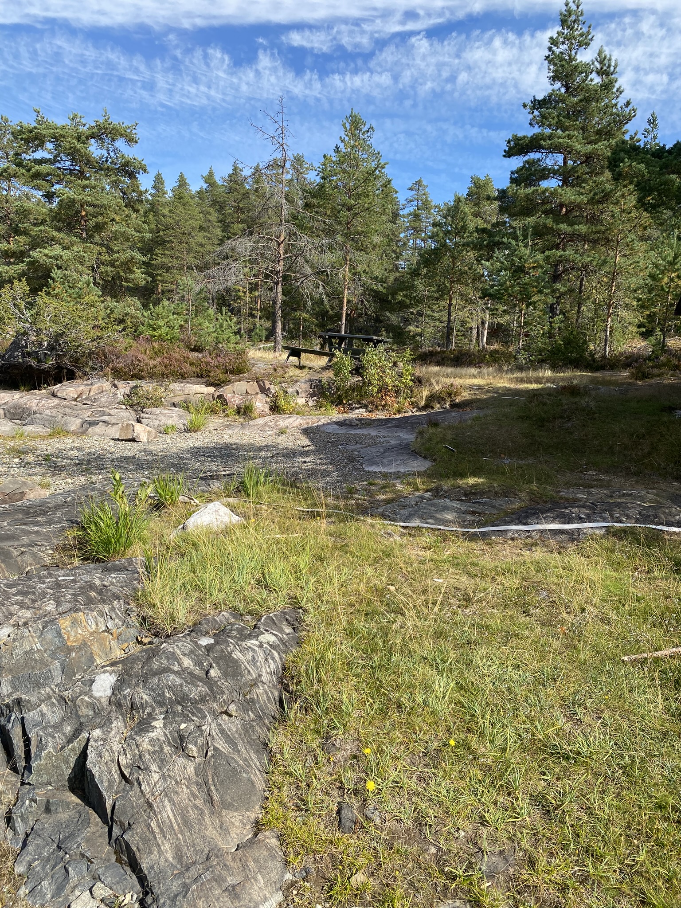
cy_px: 454
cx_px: 340
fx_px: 682
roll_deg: -3.8
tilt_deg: -8.8
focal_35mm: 26
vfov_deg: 67.3
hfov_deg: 53.1
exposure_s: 1/1838
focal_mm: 4.25
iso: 32
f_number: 1.8
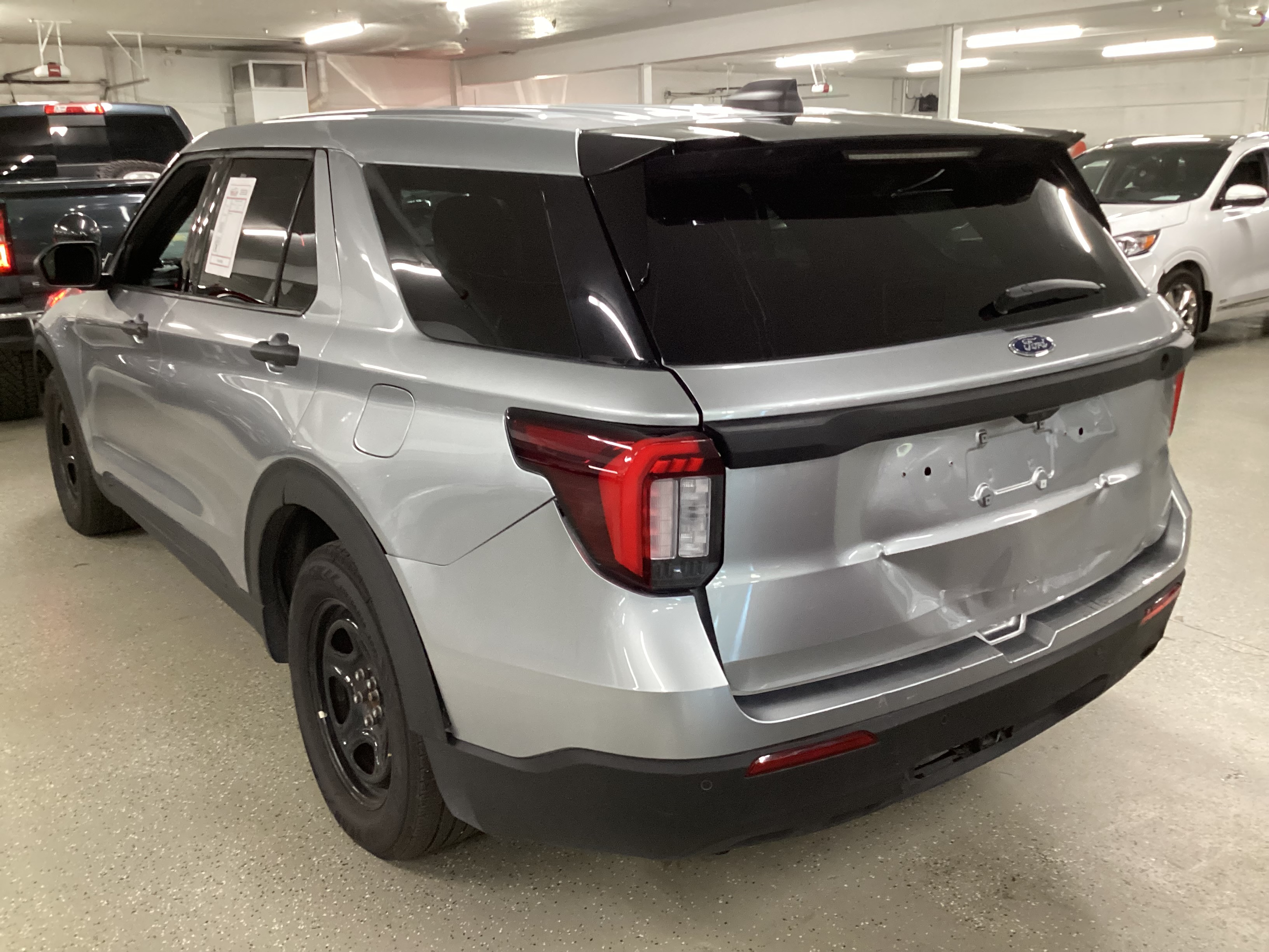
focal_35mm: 31
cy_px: 476
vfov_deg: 45.4
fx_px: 1136
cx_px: 634
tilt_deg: -16.9
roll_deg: +0.3
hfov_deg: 58.4
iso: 320
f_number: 2.4
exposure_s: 1/50
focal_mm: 3.3
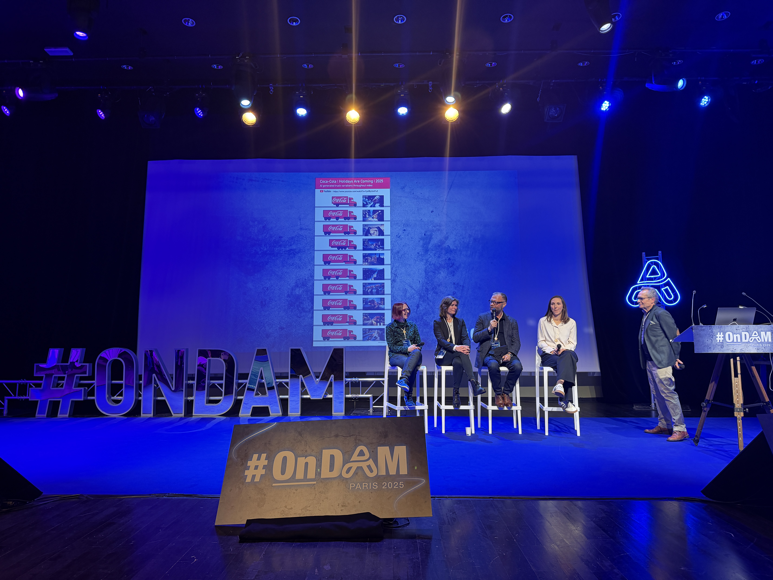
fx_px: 536
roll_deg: +1.2
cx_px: 386
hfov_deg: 71.6
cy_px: 290
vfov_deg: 56.8
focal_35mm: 24
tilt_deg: +5.4
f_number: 1.78
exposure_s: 1/50
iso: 250
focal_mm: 6.76
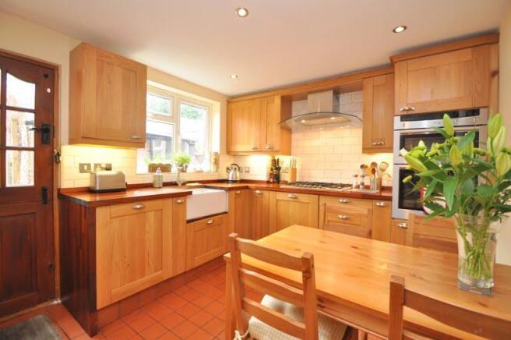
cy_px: 170
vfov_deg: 77.2
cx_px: 256
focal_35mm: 15
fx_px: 213
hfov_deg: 100.4
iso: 720
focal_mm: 10
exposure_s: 1/60
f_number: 4
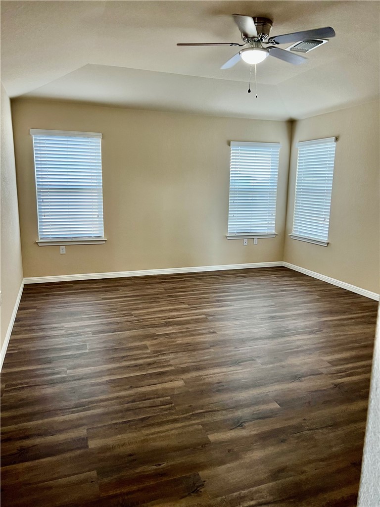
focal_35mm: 26
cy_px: 254
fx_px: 381
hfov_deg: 53.1
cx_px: 190
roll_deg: +0.0
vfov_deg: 67.3
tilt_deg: -10.6
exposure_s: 1/60
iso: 160
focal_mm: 5.7
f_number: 1.5
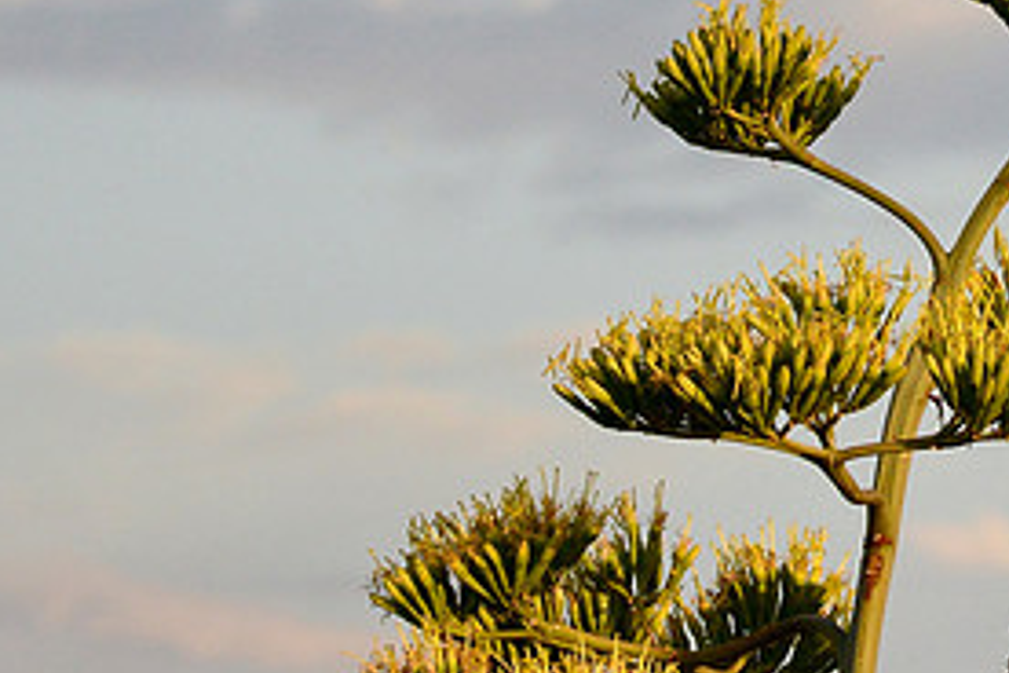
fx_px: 8828
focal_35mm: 315
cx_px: 987
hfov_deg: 6.5
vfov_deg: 4.4
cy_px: 276
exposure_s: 1/2000
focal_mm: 150
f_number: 5
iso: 800
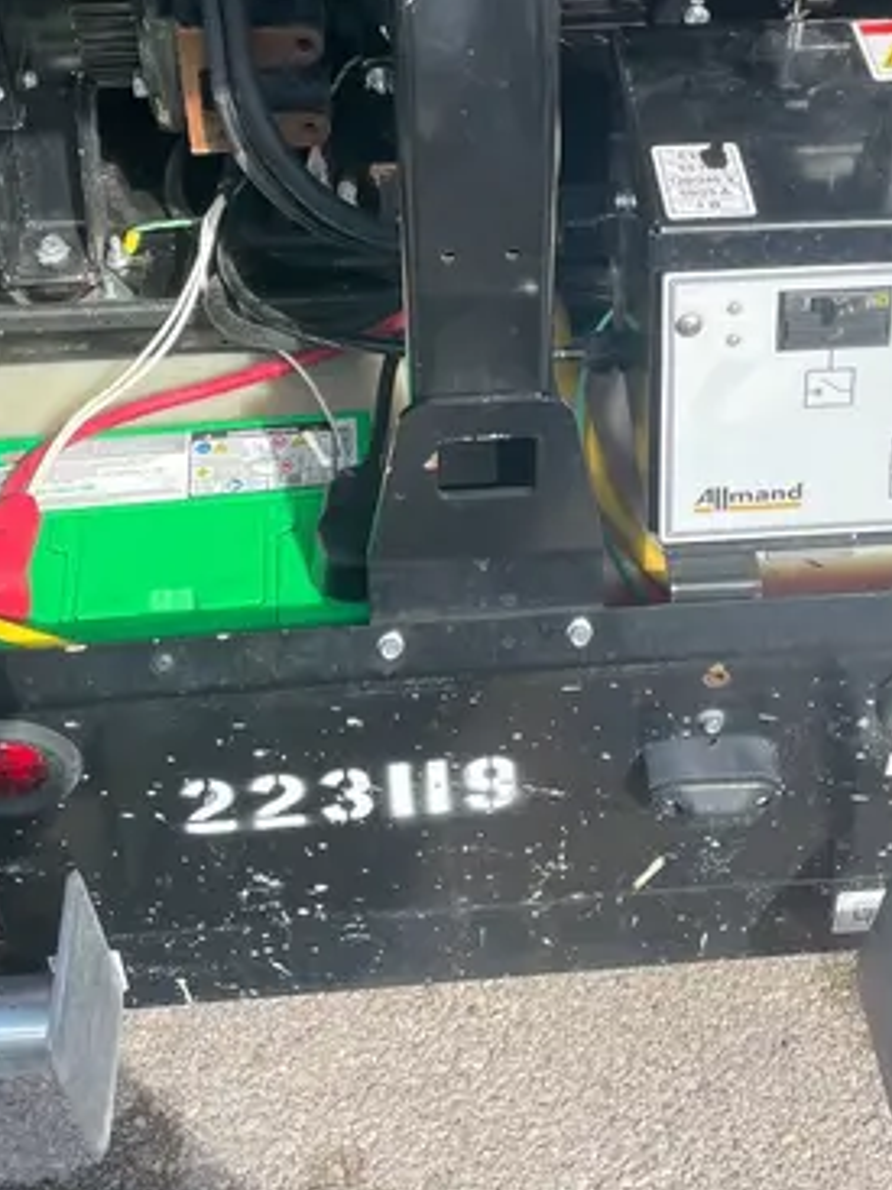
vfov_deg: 35.1
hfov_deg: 27.9
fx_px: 1788
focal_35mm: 52
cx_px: 561
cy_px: 164
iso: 50
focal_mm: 4.2
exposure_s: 1/1052
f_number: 1.6
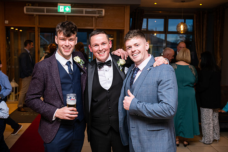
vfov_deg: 33.4
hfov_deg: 48.4
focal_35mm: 40
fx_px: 253
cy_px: 76
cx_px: 114
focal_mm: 40
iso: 640
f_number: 3.5
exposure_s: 1/160
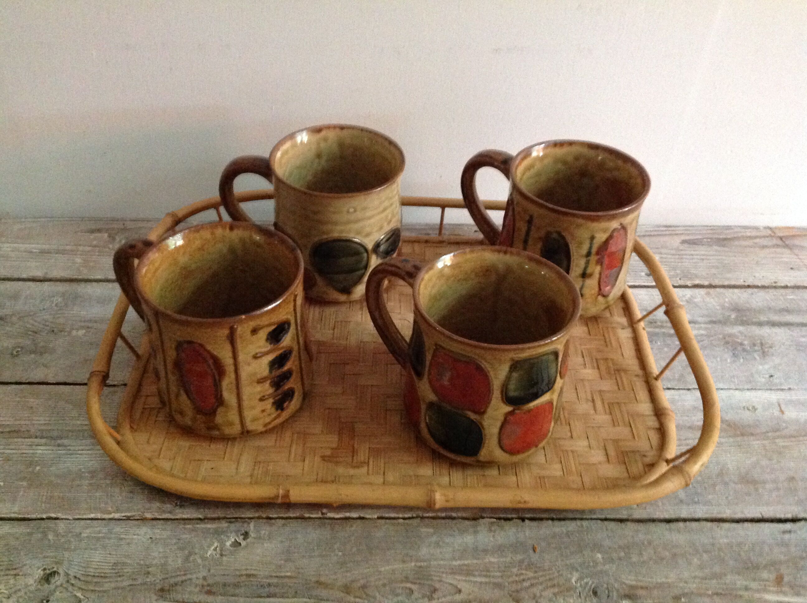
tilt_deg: -42.3
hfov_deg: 52.7
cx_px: 404
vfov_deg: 40.6
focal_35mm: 35
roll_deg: -3.3
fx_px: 815
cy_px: 302
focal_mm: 4.28
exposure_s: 1/15
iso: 640
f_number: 2.4
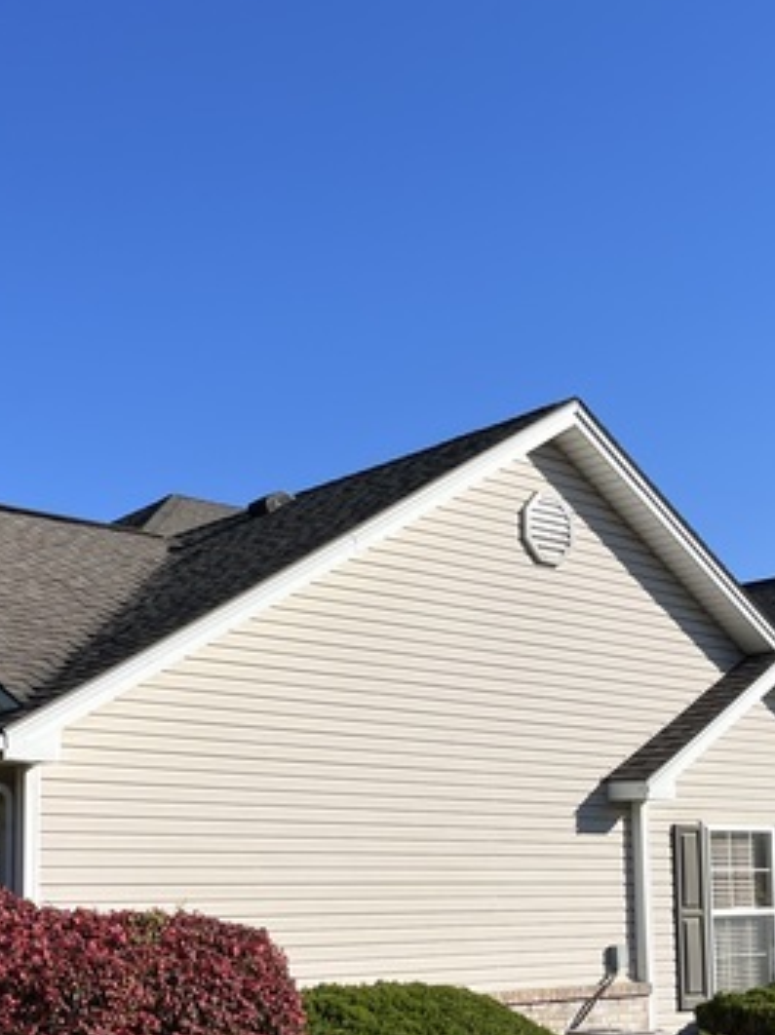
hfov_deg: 29.5
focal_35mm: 49
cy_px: 741
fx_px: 1464
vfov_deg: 38.2
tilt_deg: +5.8
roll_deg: +0.5
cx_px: 269
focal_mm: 5.1
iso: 50
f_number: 1.6
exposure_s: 1/4484
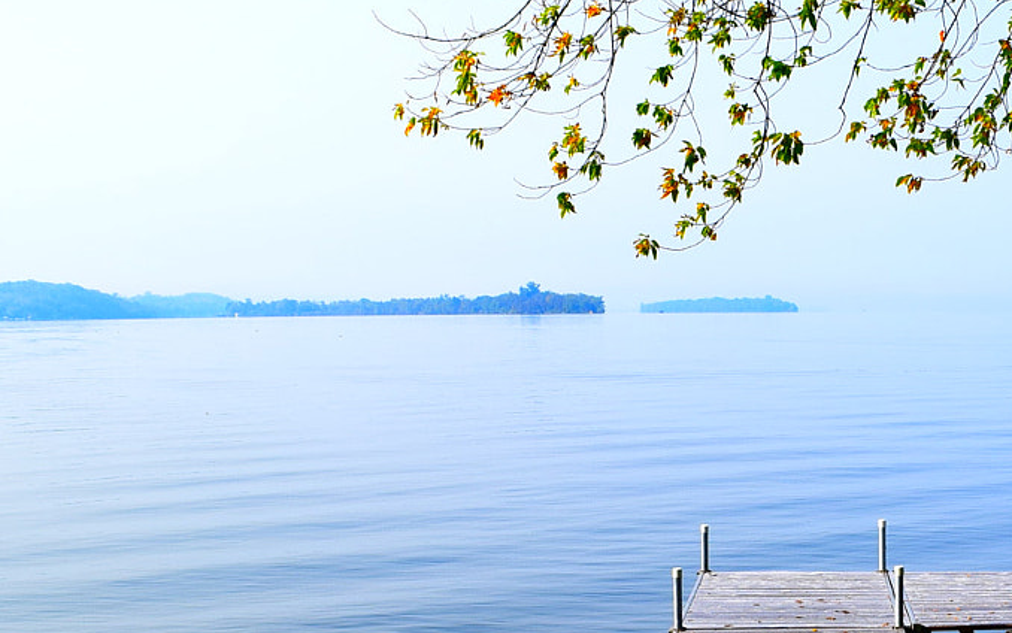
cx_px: 896
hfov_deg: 30.3
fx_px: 1793
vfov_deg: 19.3
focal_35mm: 65
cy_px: 673
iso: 200
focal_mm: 18
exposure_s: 1/320
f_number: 9
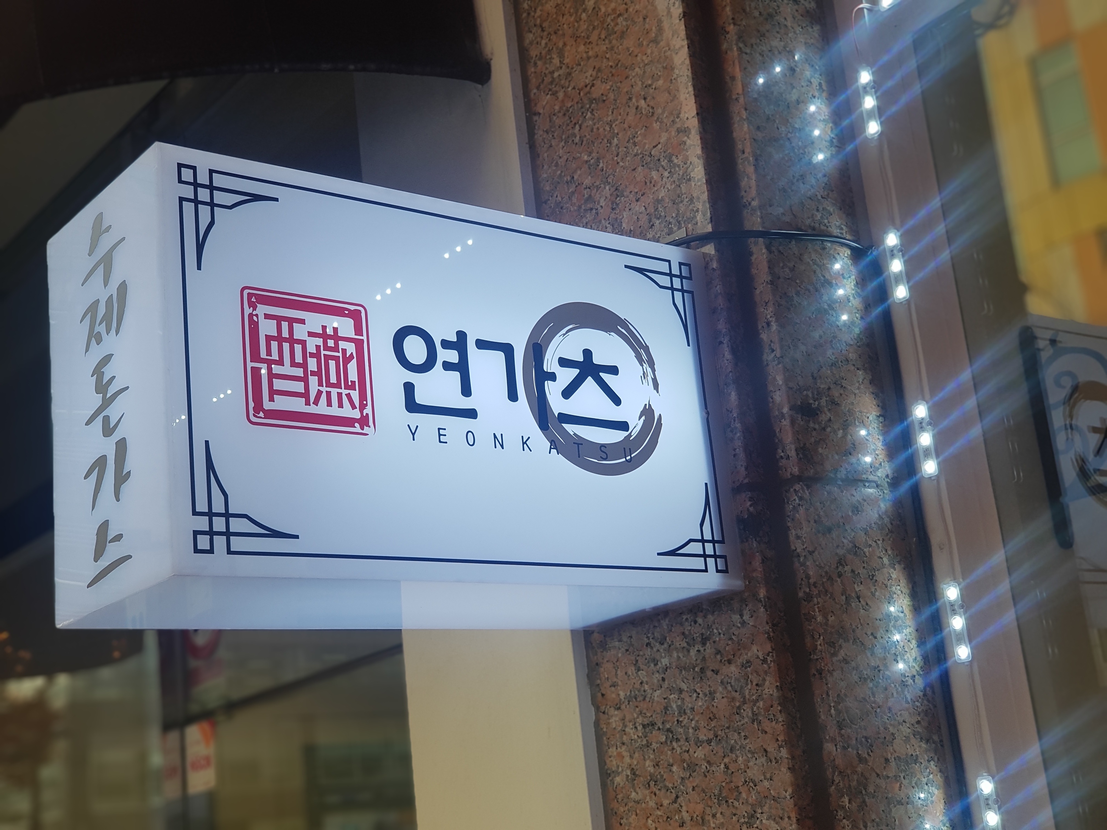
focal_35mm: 52
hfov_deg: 36.8
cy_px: 415
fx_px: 1663
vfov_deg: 28.0
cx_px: 554
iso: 32
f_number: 2.4
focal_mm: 6
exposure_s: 1/120
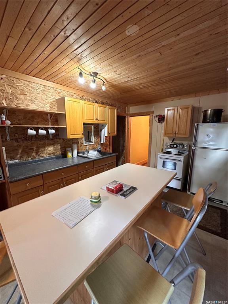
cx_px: 114
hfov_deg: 85.7
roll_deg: -0.6
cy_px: 152
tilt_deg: -9.0
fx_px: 123
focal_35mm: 14
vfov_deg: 102.1
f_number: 2.2
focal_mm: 2.22
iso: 320
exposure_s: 1/60
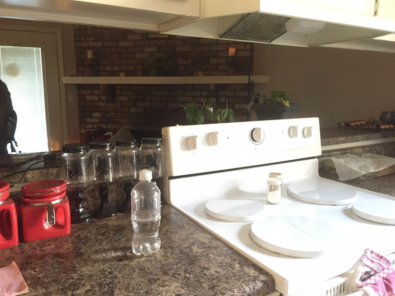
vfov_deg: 48.2
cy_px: 148
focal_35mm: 29
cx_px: 198
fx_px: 331
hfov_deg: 61.7
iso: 250
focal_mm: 4.15
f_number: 2.2
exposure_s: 1/15
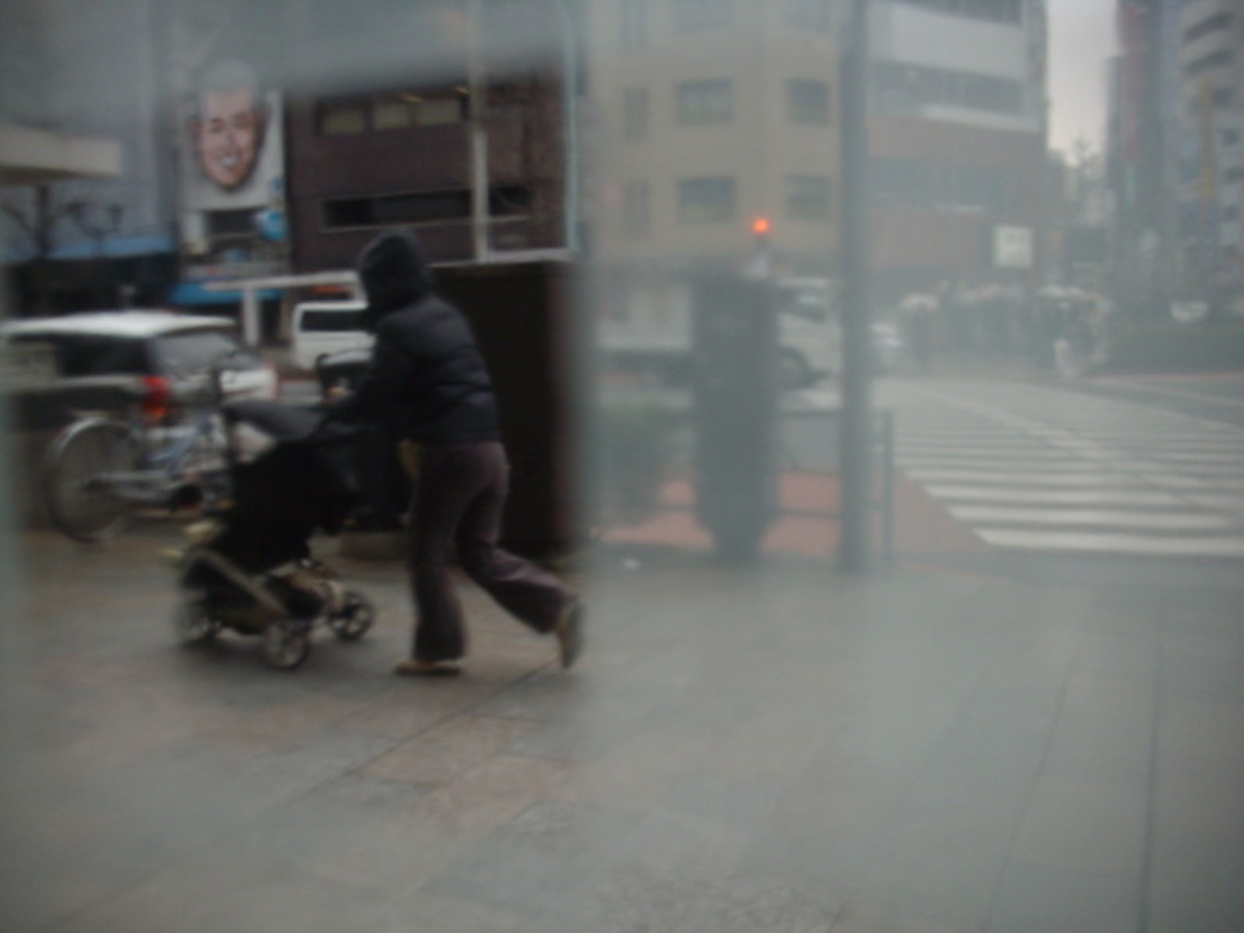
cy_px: 466
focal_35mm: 37
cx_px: 622
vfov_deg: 38.7
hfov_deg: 50.1
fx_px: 1330
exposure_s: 1/160
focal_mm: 6.2
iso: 80
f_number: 2.8
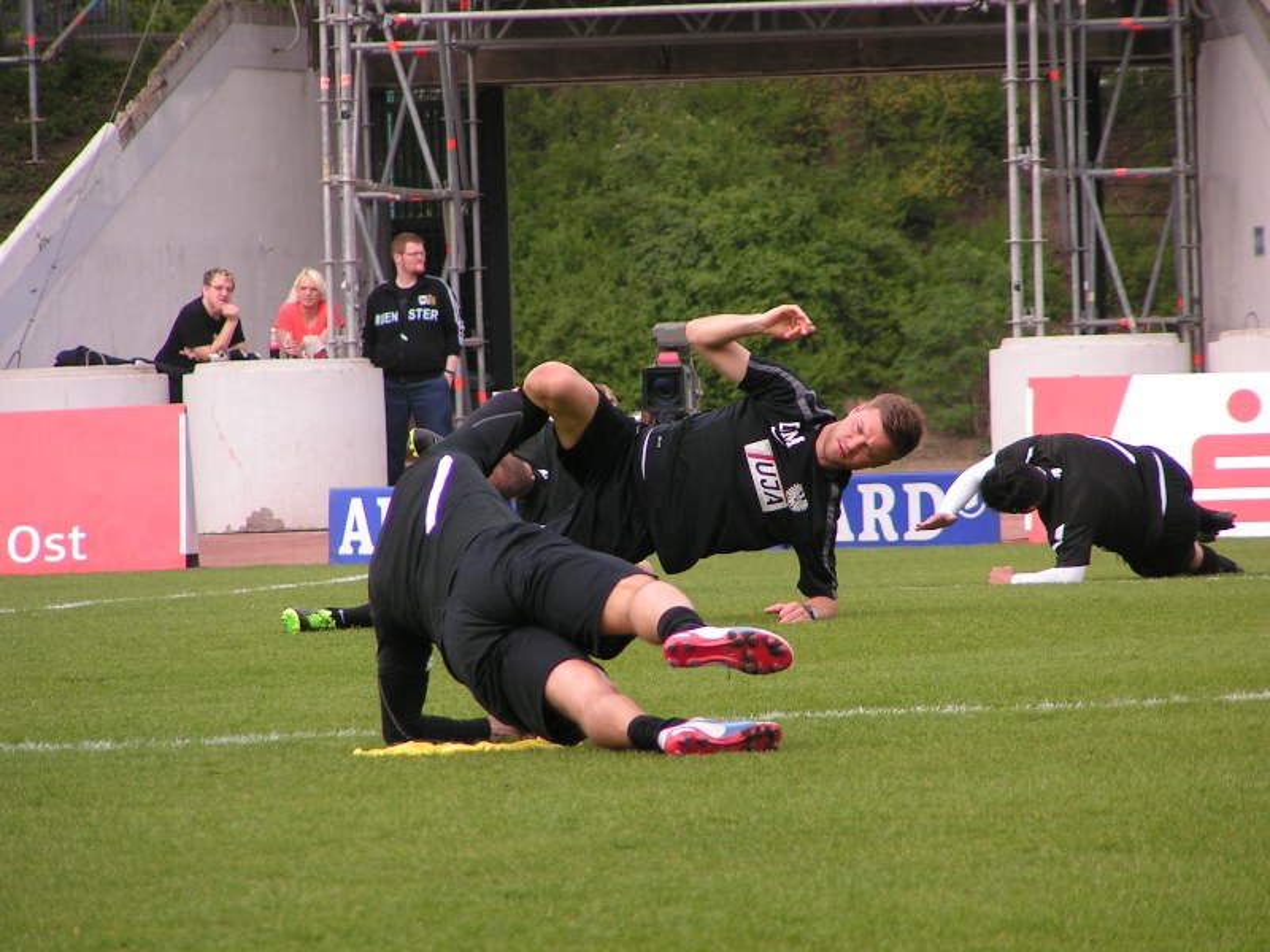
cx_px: 635
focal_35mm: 380
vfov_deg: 3.9
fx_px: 13942
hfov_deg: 5.2
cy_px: 476
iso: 50
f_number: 3.5
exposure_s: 1/400
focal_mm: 58
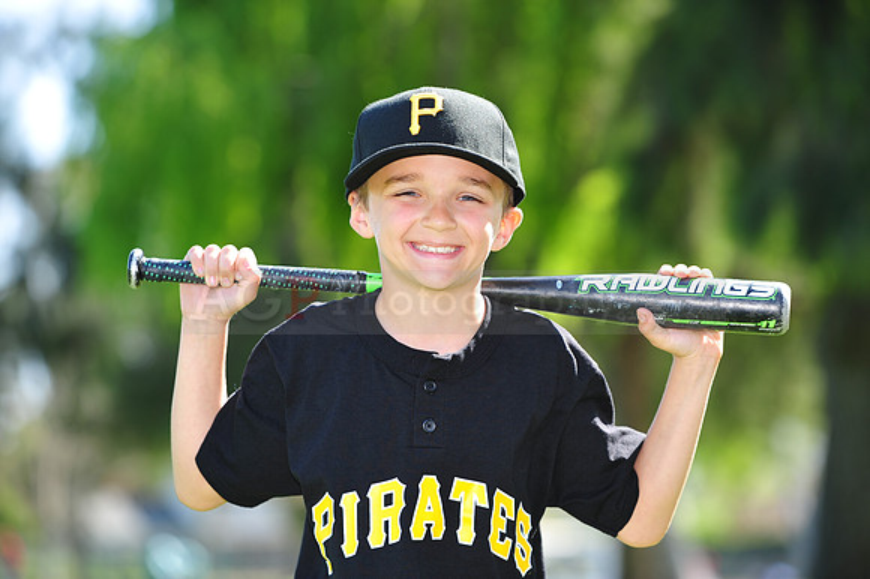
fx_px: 3744
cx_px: 435
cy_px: 290
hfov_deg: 13.3
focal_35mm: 155
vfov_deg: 8.8
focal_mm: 155
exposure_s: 1/320
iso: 200
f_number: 4.5
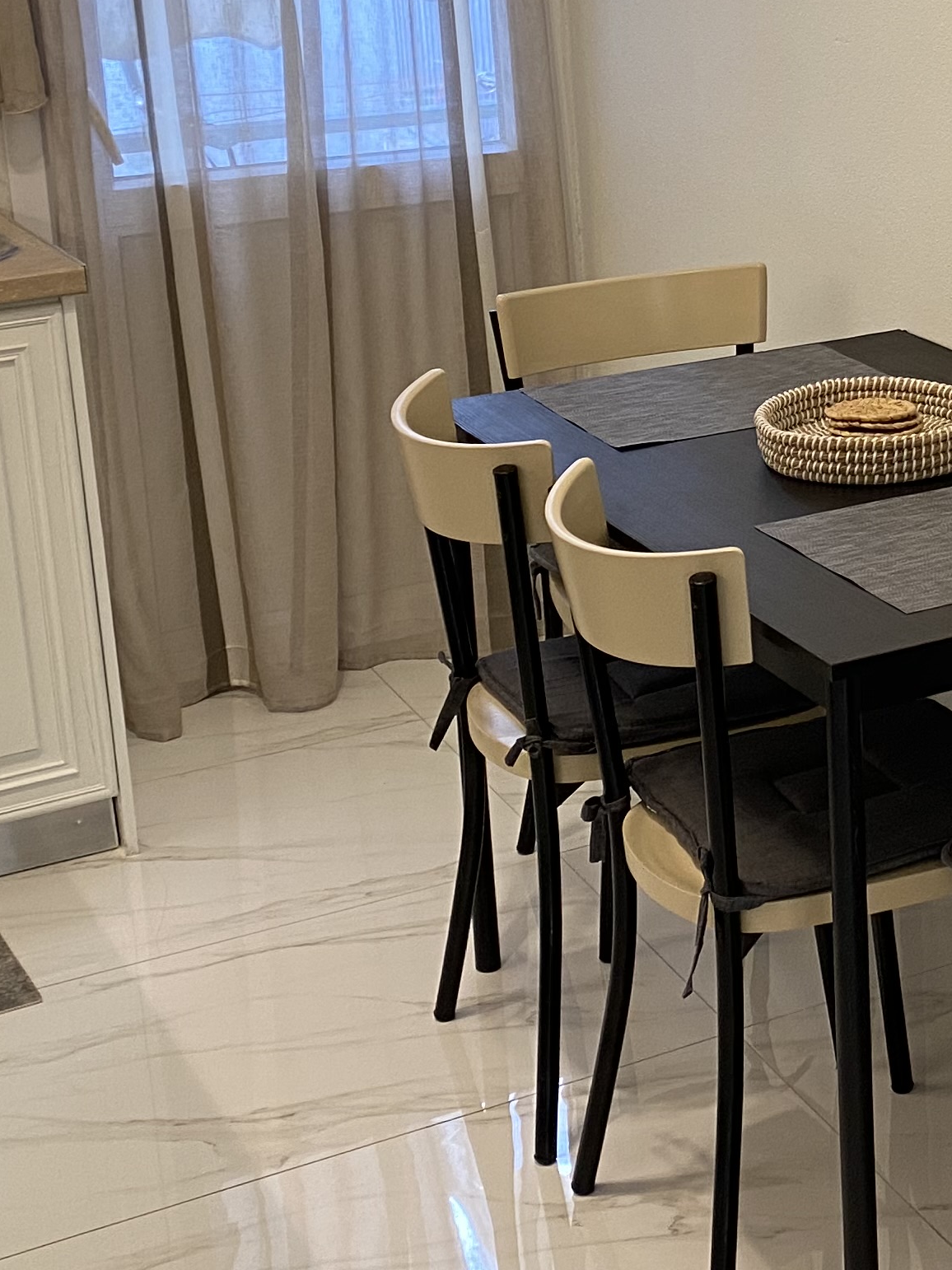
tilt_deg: -13.7
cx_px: 1046
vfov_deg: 28.1
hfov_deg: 20.6
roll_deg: +0.6
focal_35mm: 68
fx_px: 2494
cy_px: 301
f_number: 1.8
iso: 100
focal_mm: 4.25
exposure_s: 1/50
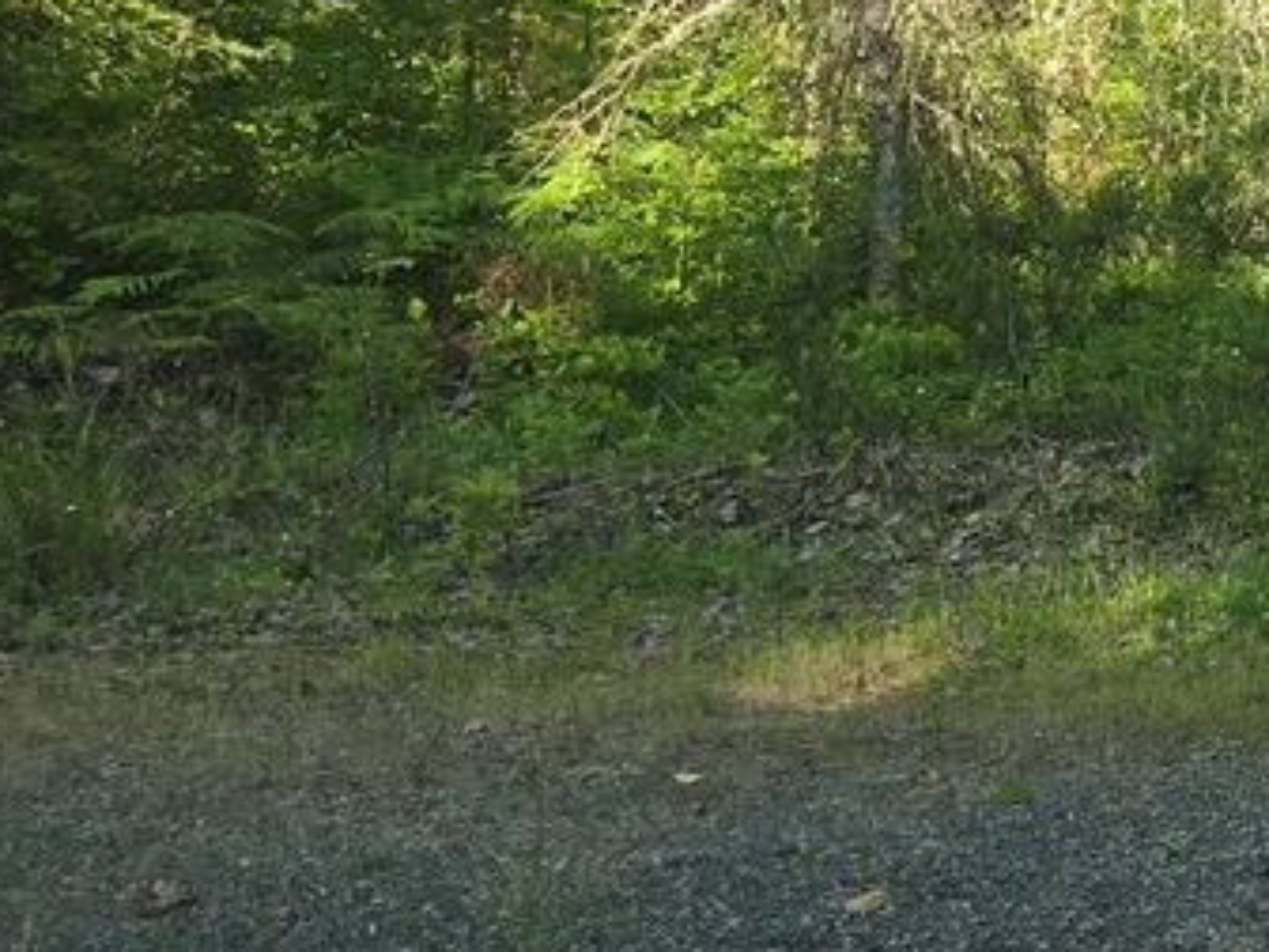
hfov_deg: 23.0
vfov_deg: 20.4
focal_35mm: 70
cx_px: 1851
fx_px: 2566
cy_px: 4
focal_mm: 6.3
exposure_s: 1/180
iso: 16
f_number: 1.7
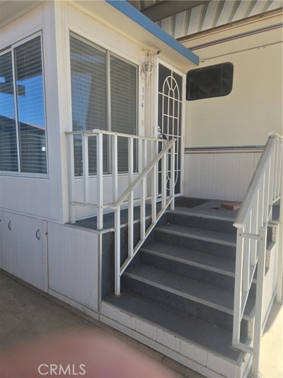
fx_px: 251
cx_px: 142
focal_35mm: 23
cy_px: 189
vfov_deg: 73.9
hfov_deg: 58.9
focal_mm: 5.4
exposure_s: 1/2000
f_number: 1.8
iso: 80
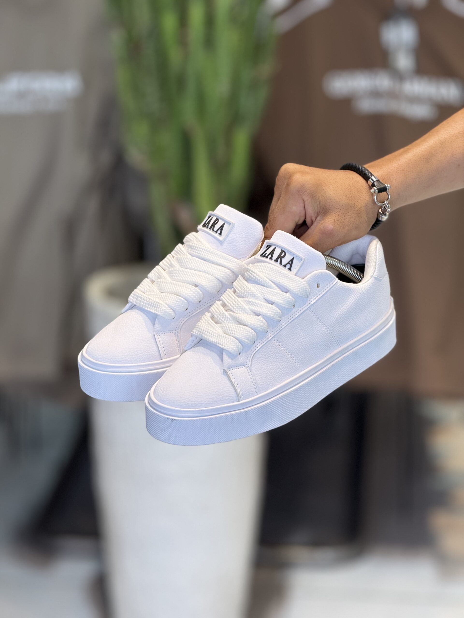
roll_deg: -1.2
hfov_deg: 12.3
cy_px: 309
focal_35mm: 120
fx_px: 2145
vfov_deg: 16.4
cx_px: 232
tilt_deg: -15.2
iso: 80
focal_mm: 15.66
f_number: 2.8
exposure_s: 1/100
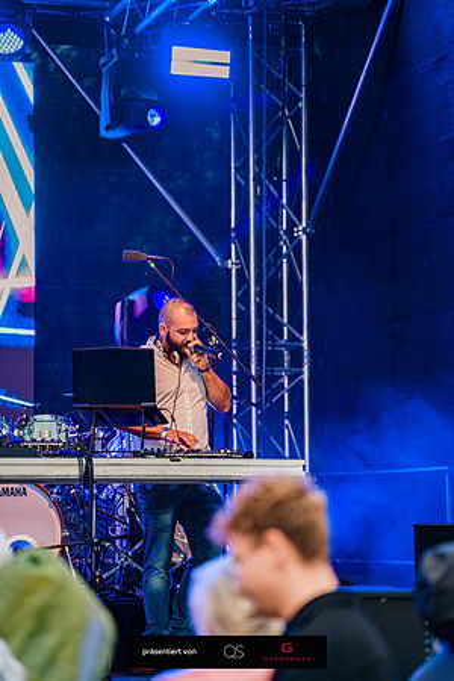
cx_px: 227
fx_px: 2837
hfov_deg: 9.1
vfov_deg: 13.7
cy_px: 340
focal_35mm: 150
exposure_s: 1/160
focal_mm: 150
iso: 1250
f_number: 2.8
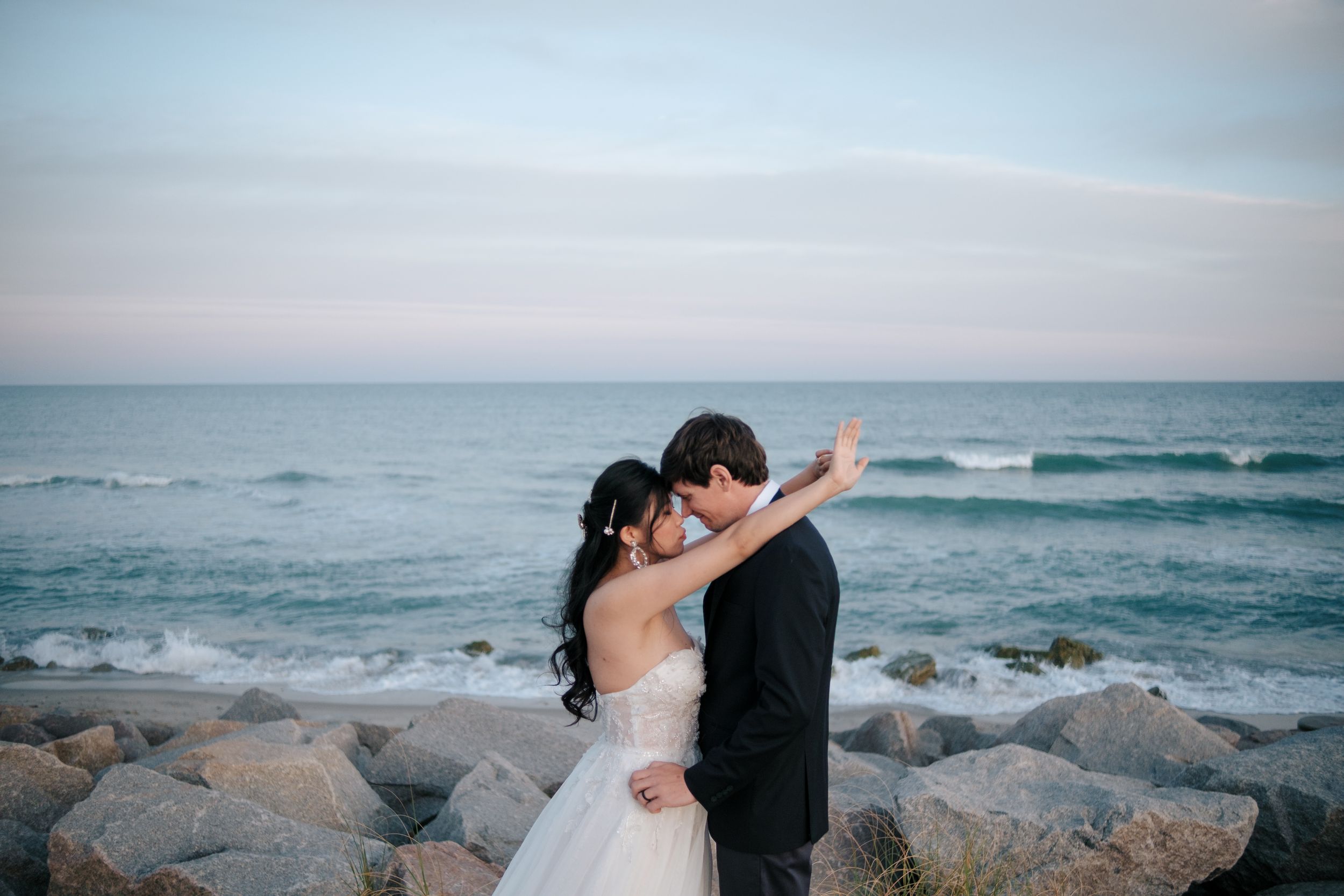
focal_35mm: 35
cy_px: 448
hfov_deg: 54.4
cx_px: 672
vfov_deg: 37.9
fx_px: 1307
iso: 400
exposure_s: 1/1600
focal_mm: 23
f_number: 1.4
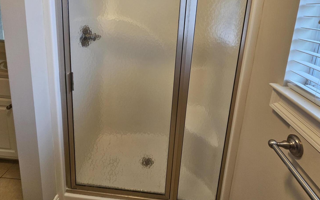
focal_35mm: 19
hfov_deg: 88.0
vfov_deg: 58.2
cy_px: 44
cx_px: 161
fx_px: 166
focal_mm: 2.2
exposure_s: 1/60
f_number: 2.2
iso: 125
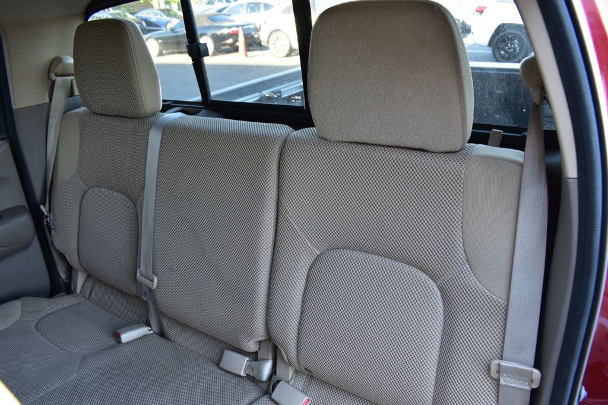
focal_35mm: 27
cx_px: 304
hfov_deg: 67.4
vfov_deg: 47.9
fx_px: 456
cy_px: 202
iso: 400
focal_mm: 18
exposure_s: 1/20
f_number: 6.3
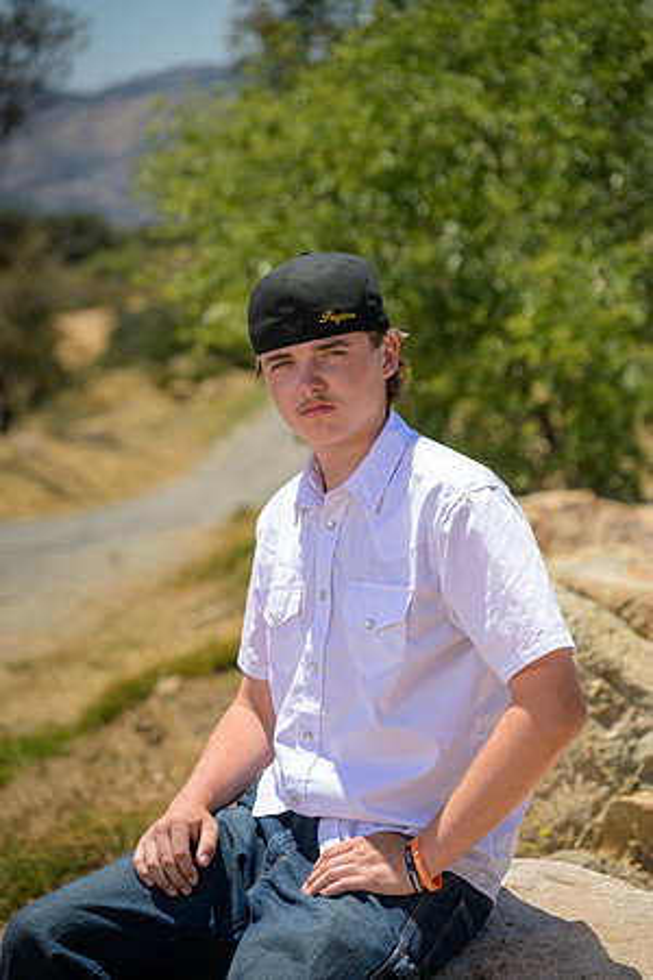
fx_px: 2612
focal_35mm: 96
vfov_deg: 21.2
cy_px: 490
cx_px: 326
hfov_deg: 14.3
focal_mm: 96
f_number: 4
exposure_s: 1/6400
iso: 640
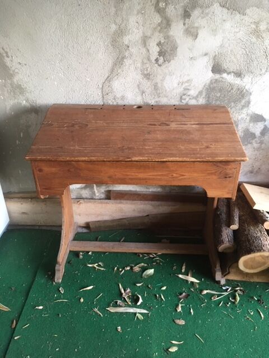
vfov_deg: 61.7
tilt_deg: -33.0
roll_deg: +3.6
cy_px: 179
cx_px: 134
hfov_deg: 48.2
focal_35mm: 29
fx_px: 300
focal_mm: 4.15
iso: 160
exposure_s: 1/33
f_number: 2.2
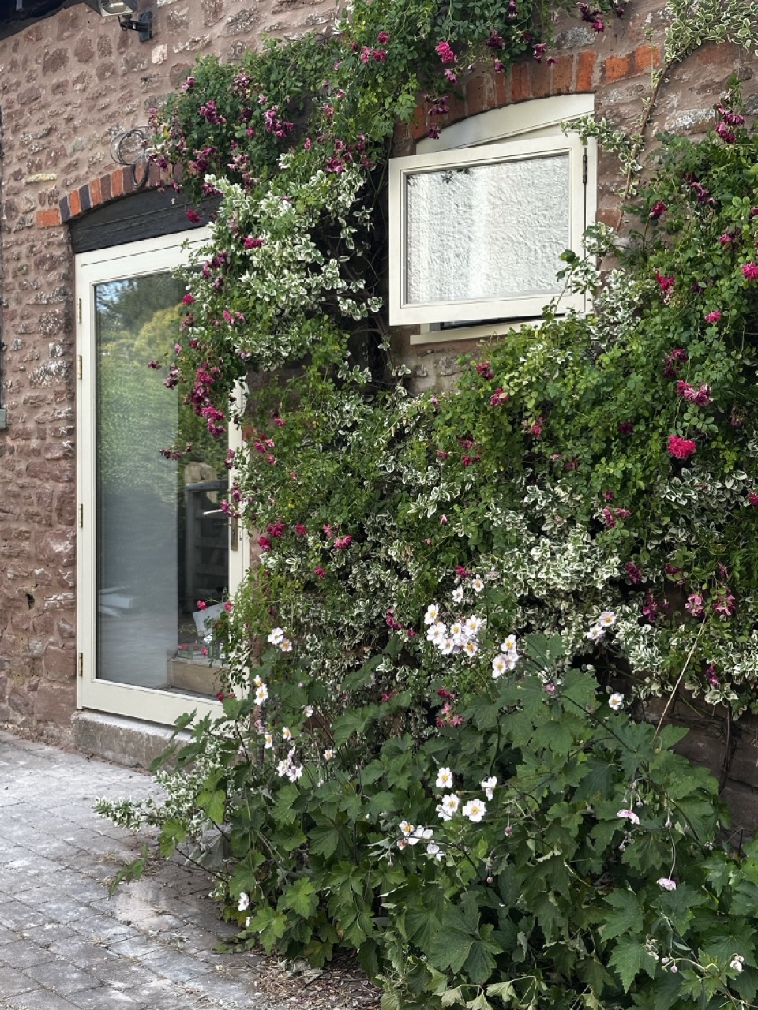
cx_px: 379
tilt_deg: -0.1
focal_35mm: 48
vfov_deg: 39.7
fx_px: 1401
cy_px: 505
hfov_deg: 30.3
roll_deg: -0.7
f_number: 1.78
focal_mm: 6.86
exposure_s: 1/810
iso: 64
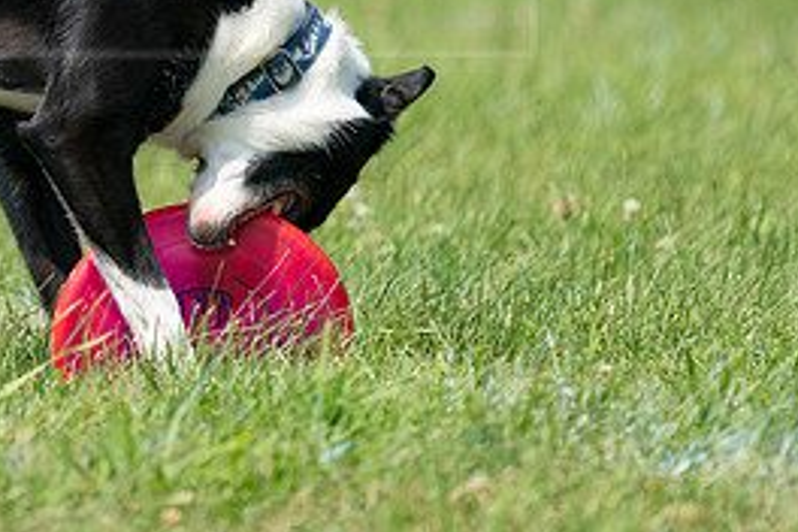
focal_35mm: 783
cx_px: 39
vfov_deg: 1.8
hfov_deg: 2.6
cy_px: 11
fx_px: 17355
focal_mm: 356
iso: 1000
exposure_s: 1/4000
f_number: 6.3
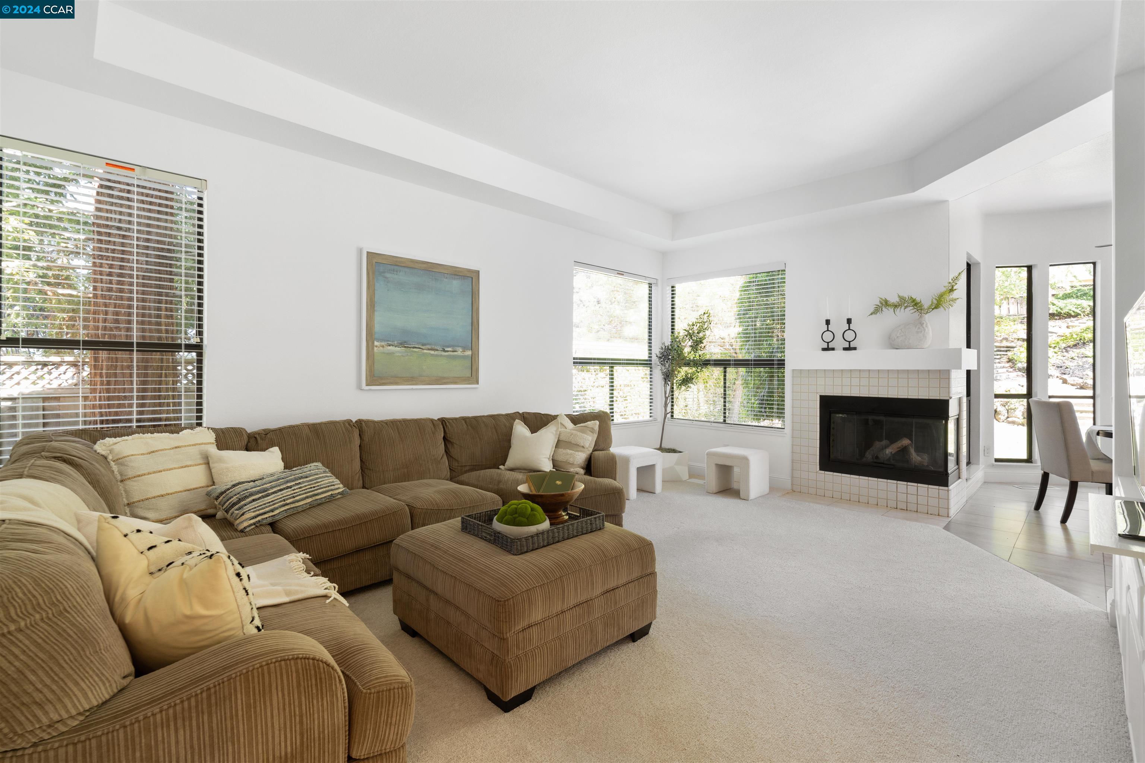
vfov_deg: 73.7
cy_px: 382
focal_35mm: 16
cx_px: 572
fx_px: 509
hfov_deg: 96.7
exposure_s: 1/3
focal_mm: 16
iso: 800
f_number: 9
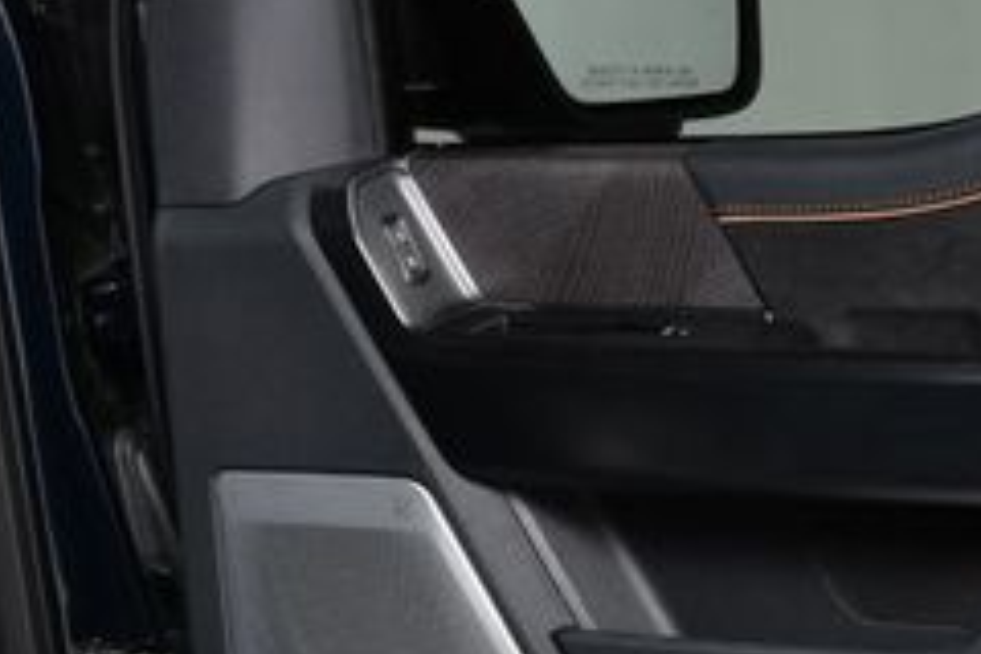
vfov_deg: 15.3
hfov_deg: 22.3
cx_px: 961
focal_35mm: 88
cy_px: 650
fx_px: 2398
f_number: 5
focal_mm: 22
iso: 100
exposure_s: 1/100
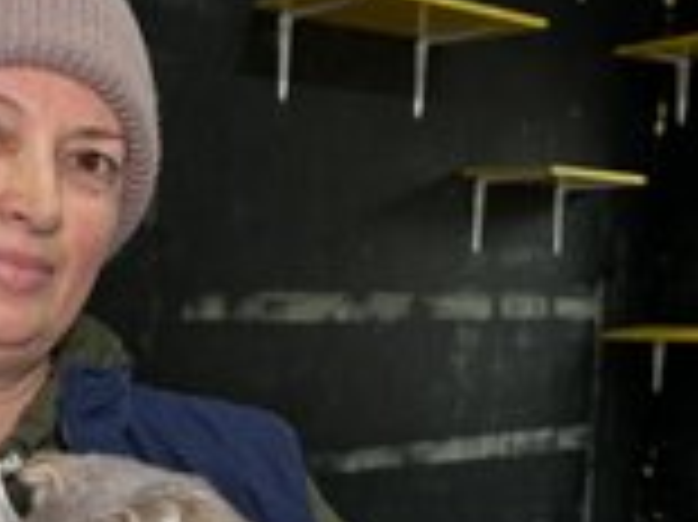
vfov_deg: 23.0
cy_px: 468
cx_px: 54
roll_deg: +0.0
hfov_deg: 29.7
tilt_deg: -6.1
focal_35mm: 62
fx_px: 1249
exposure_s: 1/89
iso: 200
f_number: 1.78
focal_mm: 6.76
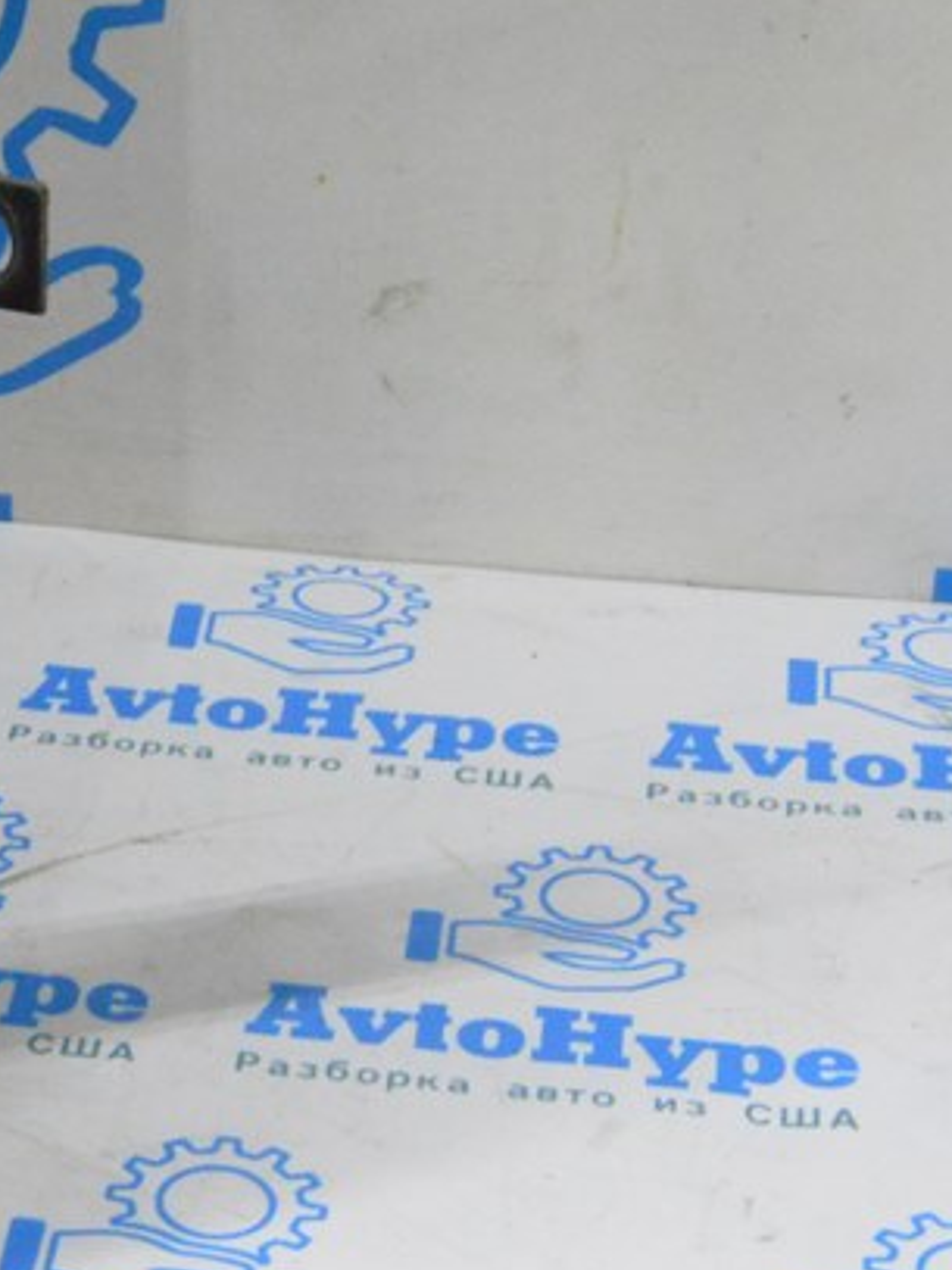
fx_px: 4256
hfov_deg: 12.5
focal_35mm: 116
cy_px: 423
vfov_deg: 16.9
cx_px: -137
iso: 6400
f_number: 20
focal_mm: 32
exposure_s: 1/15
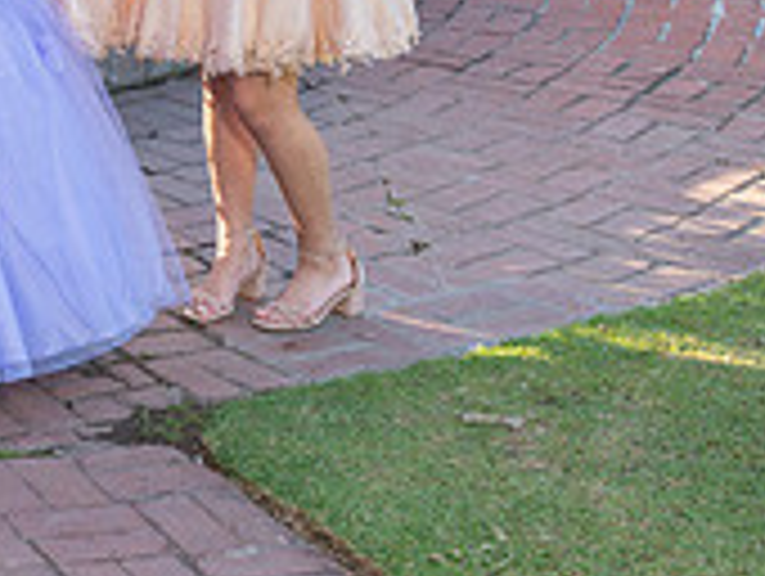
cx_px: -472
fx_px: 2390
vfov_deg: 13.2
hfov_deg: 16.2
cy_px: -205
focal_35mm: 108
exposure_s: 1/200
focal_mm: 33
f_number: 5.6
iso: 200
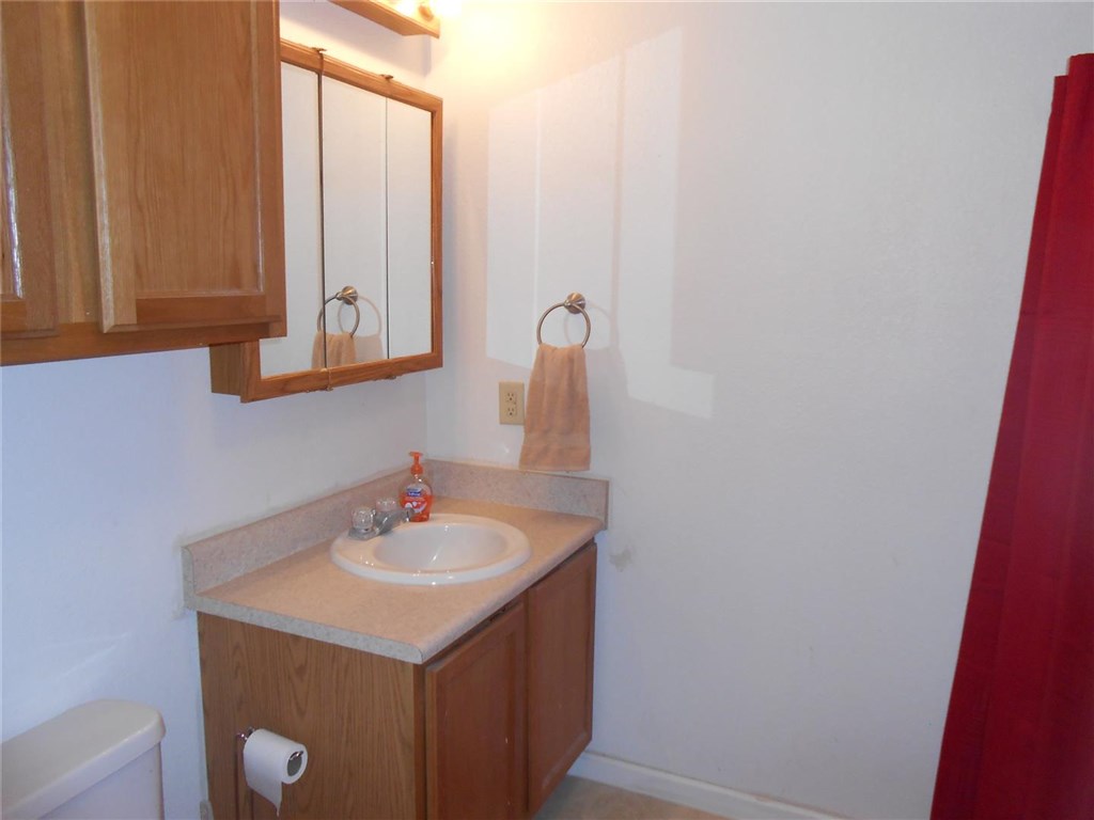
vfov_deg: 53.1
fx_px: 822
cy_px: 410
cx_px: 547
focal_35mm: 26
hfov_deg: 67.3
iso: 200
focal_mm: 4.6
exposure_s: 1/25
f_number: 3.5
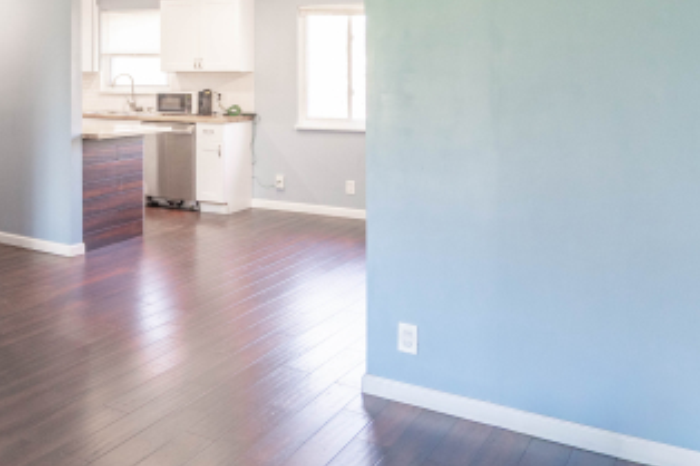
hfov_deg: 41.1
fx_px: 836
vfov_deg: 30.0
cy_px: 62
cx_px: 43
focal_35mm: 43
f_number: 5
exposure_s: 1/50
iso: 800
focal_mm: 18
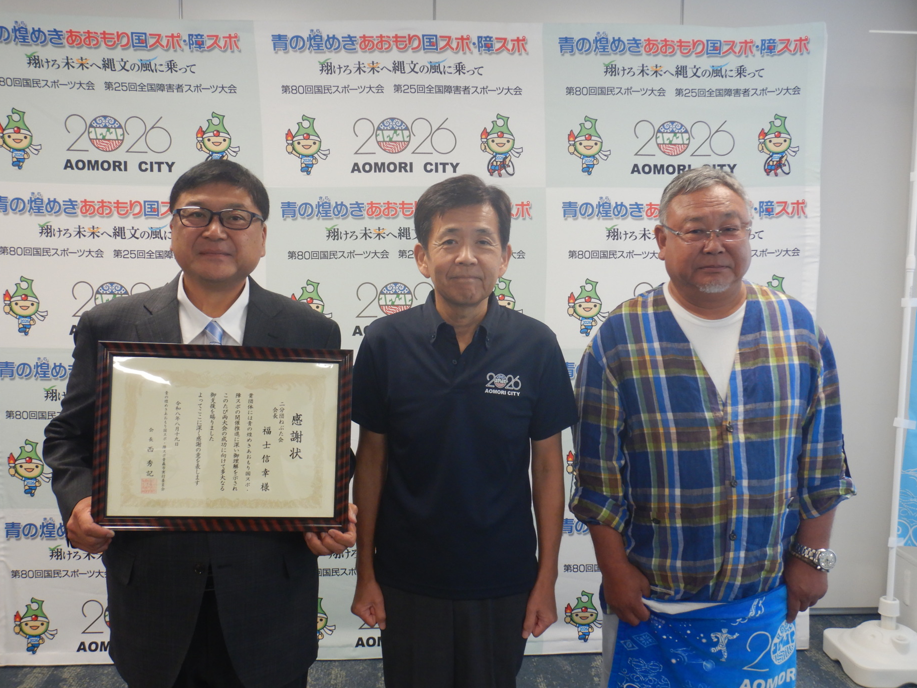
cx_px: 420
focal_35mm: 37
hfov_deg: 50.1
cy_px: 340
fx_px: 980
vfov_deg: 38.7
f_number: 4.2
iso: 200
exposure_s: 1/30
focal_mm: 6.1
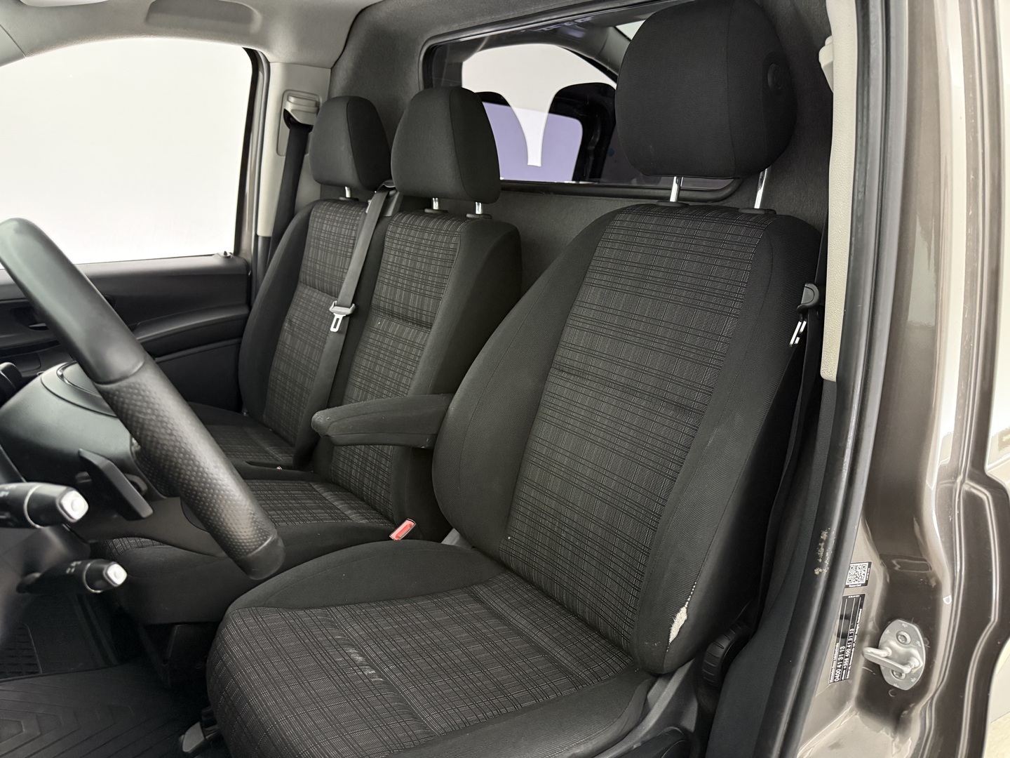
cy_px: 379
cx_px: 505
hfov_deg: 71.6
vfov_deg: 56.8
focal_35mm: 24
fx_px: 700
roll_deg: -4.3
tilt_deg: -14.3
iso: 1000
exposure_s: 1/33
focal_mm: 6.76
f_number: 1.78
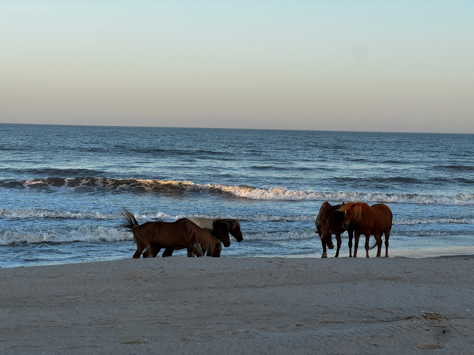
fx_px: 1054
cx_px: 237
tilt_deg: -3.6
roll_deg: -1.1
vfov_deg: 19.1
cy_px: 178
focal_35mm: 77
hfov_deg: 25.3
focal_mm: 9
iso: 25
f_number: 2.8
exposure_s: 1/239
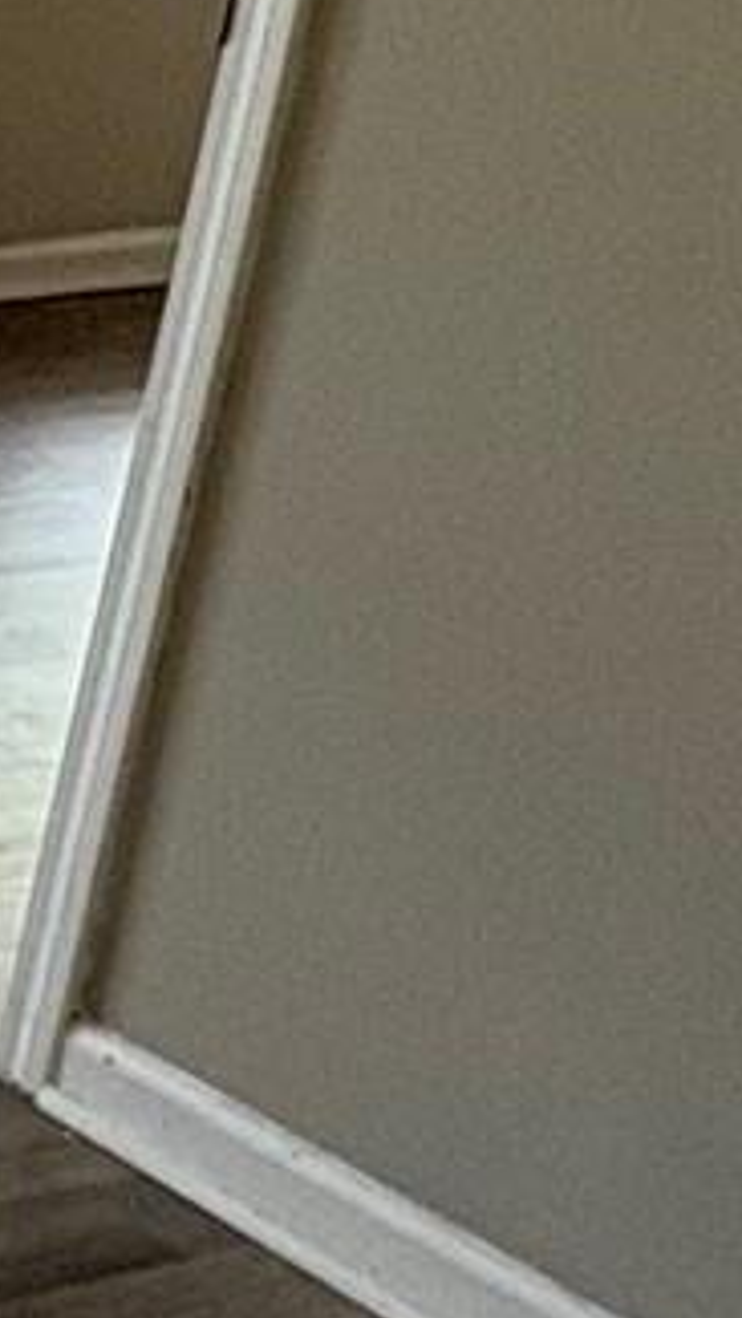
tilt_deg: -15.8
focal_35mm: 96
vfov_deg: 21.8
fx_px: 3355
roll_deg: -1.8
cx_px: -1979
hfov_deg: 8.5
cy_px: 195
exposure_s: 1/120
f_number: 2.2
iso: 80
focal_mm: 2.22
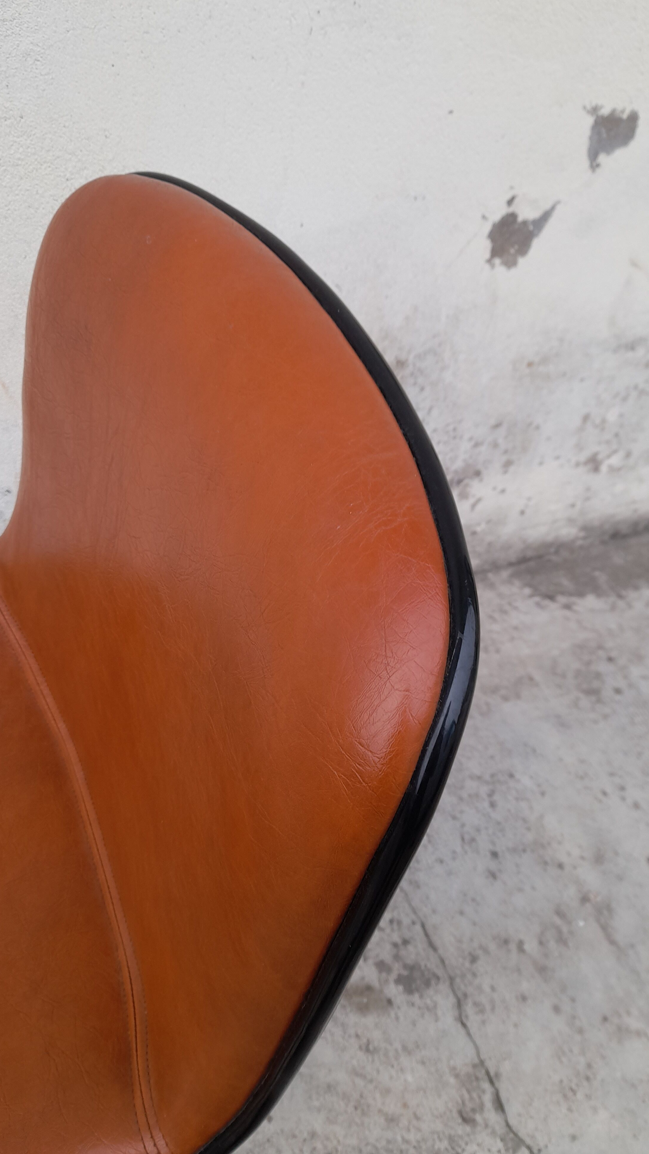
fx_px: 857
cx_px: 294
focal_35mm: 28
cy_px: 572
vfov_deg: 67.9
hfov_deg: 41.5
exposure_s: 1/100
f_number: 2
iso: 25
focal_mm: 4.6
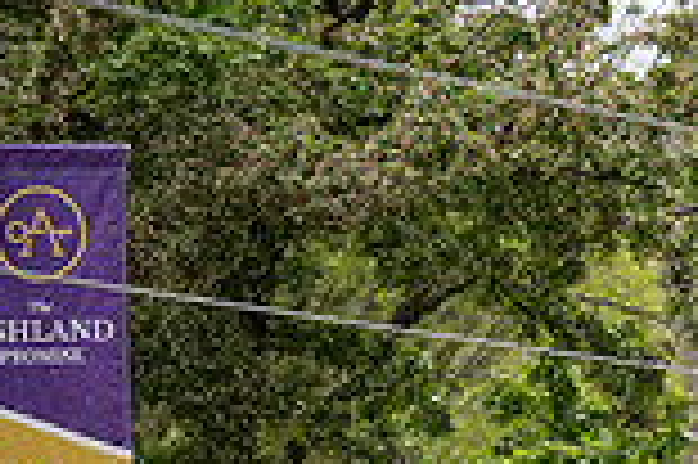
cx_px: 1234
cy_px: 714
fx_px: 11234
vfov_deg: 2.4
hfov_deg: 3.5
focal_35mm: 580
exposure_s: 1/640
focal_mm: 155
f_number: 3.5
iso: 500
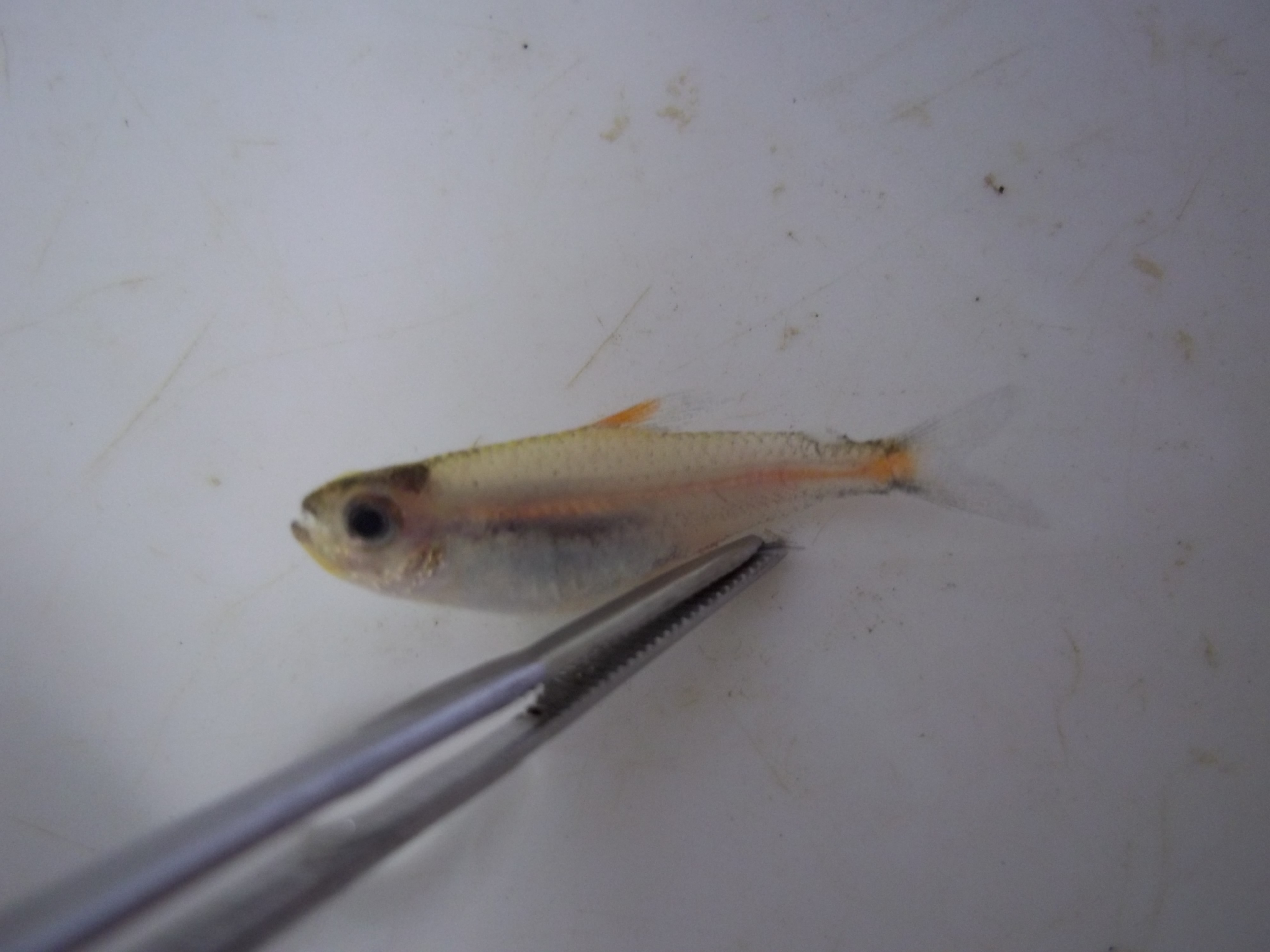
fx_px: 1321
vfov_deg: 39.7
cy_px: 476
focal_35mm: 36
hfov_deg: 51.4
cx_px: 635
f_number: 3.1
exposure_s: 1/15
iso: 160
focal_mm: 6.5
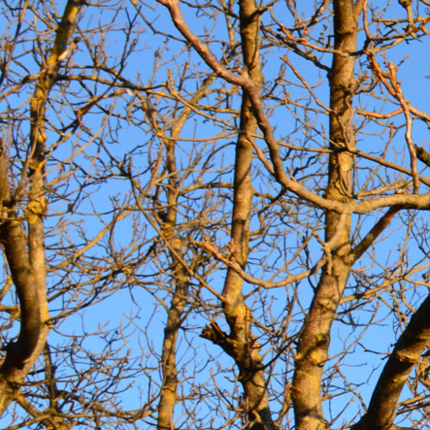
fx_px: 1490
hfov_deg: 13.3
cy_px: 217
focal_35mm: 106
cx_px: 943
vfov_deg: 16.4
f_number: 10
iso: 400
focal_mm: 18
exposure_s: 1/250
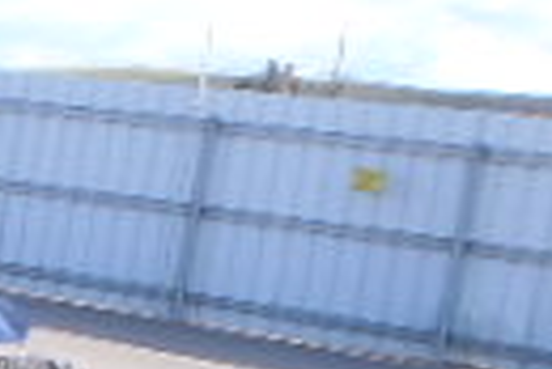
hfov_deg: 12.7
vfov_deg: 9.0
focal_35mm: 143
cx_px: -514
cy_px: 768
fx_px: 2195
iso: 80
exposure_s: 1/160
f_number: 4.5
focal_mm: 5
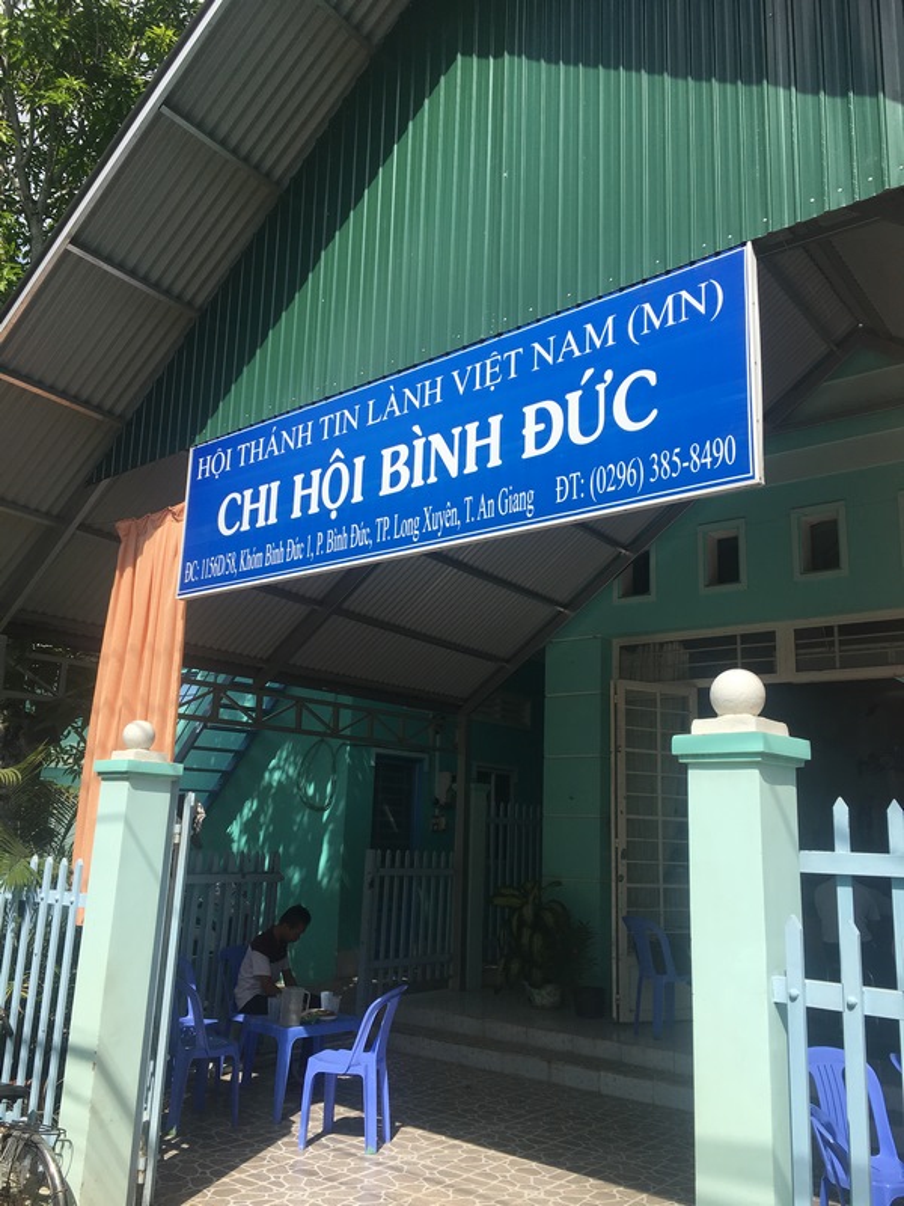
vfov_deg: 61.7
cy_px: 603
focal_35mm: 29
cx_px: 452
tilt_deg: +13.9
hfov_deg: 48.2
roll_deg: -4.4
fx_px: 1010
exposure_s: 1/1709
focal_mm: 4.15
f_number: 2.2
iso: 25
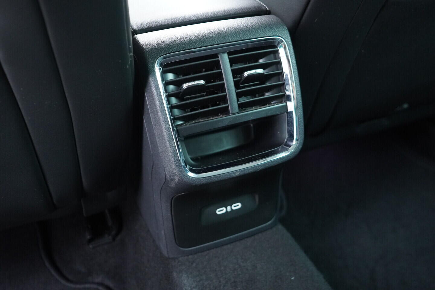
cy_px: 145
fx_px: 435
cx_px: 218
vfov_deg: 36.9
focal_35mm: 36
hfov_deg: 53.1
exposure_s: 1/40
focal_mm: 24
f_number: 2.8
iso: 2000
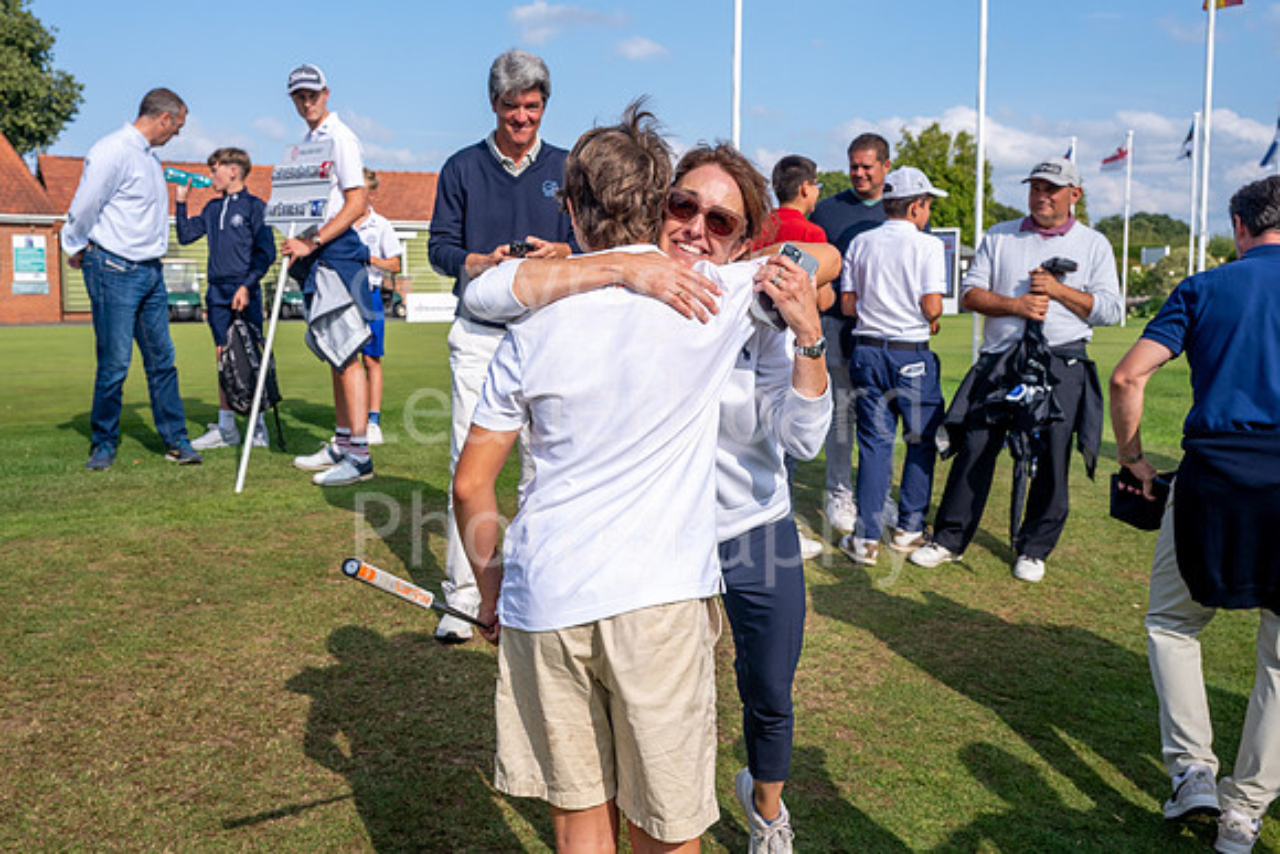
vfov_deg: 37.9
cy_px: 397
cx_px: 579
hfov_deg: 54.3
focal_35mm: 35
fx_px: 1245
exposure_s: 1/1250
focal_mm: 31.5
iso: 250
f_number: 6.3
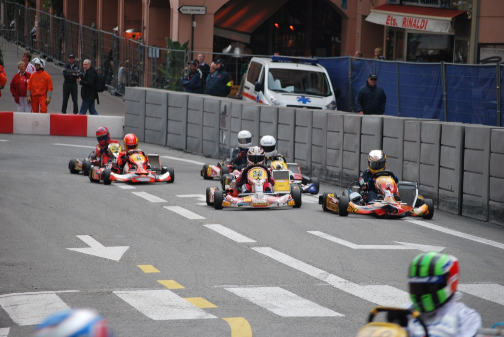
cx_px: 252
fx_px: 2438
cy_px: 168
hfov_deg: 11.8
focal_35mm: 174
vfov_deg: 7.9
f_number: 4.8
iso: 200
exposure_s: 1/200
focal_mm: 116
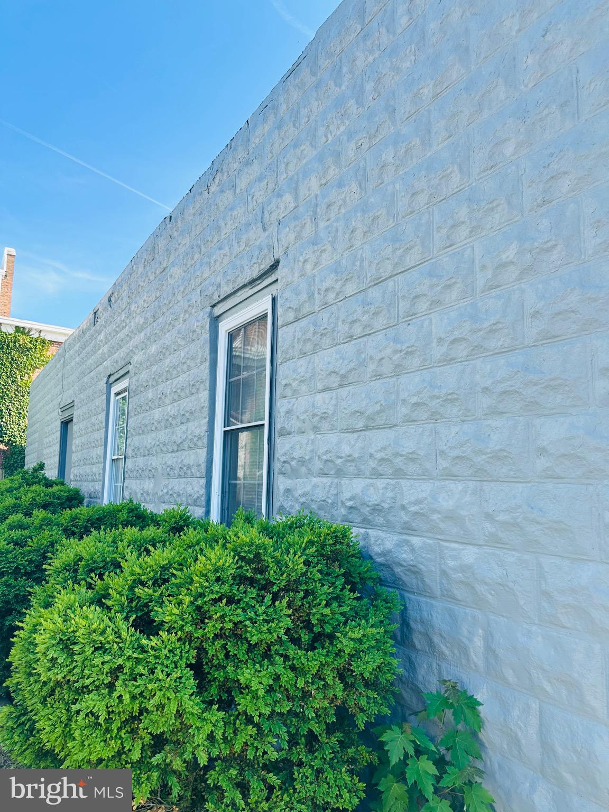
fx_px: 563
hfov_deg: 56.8
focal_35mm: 24
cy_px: 406
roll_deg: +0.5
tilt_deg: +9.3
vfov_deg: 71.6
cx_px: 304
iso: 80
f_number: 1.78
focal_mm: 6.86
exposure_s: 1/1541
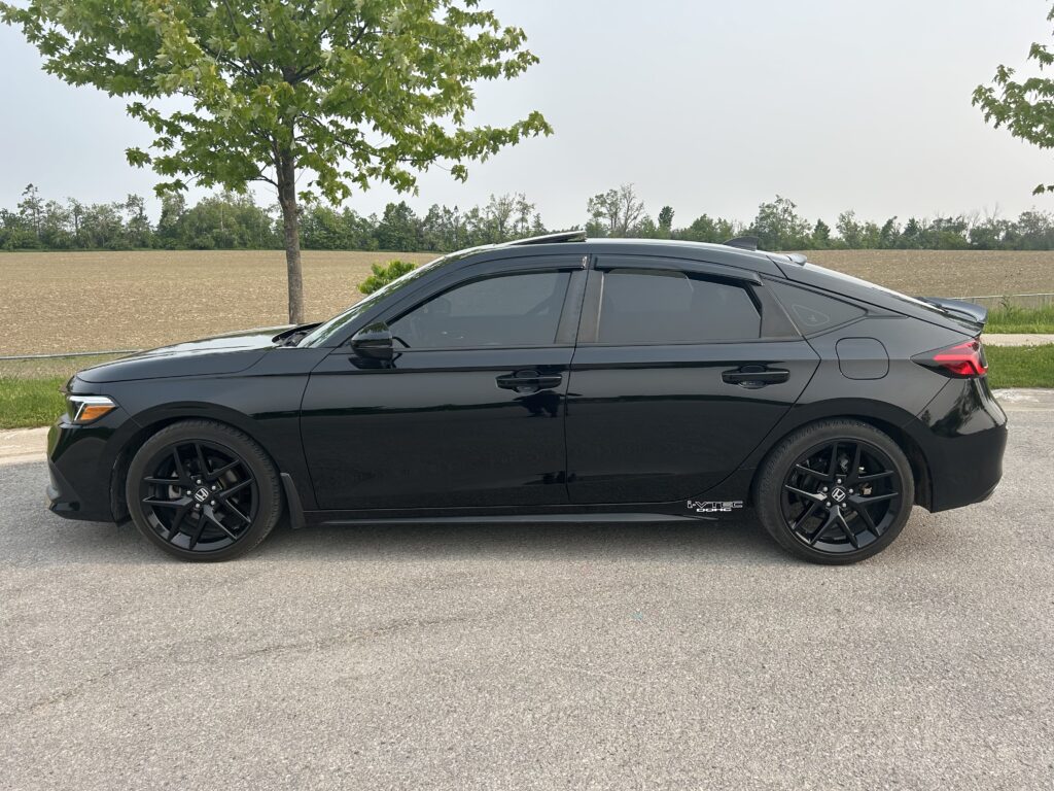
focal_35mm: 26
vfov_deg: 53.1
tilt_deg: -10.6
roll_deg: +0.5
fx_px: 792
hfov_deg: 67.3
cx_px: 527
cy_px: 396
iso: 50
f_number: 1.5
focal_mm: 5.7
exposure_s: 1/1838
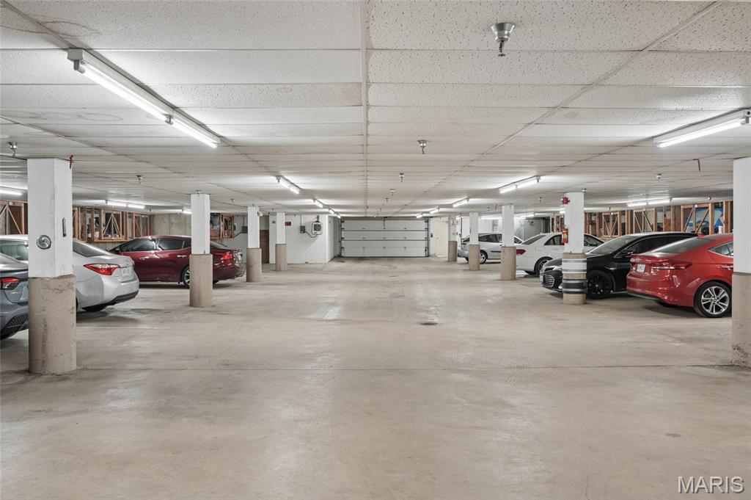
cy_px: 250
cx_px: 376
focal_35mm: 29
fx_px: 604
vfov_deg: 44.9
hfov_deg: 63.7
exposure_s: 1/10
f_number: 8
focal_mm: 29
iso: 400
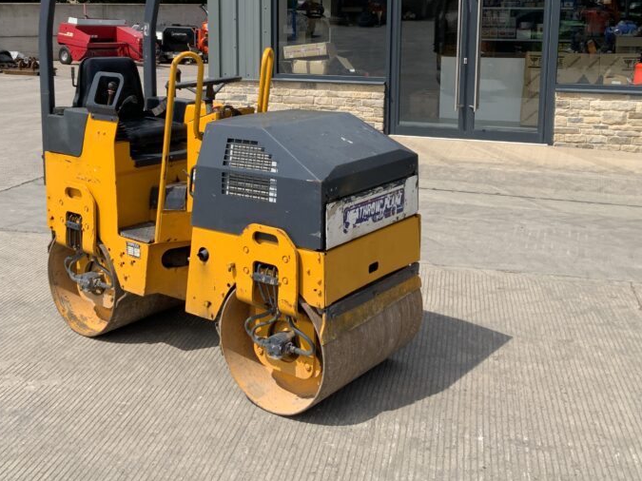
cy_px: 134
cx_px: 292
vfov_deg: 32.4
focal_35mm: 44
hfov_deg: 42.9
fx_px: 816
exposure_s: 1/1984
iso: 16
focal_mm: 3
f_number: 1.8
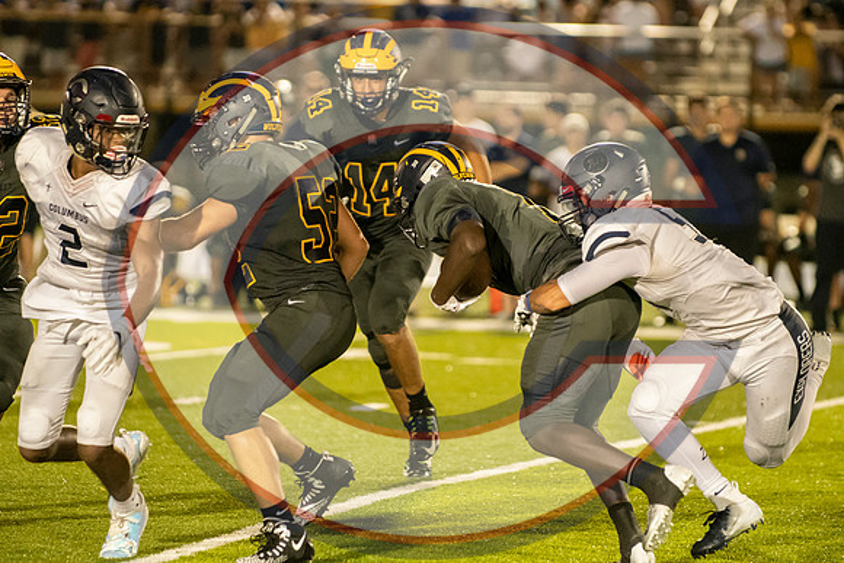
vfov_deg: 4.6
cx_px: 422
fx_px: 7035
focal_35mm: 300
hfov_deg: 6.9
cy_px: 282
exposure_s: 1/1250
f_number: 2.8
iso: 9000
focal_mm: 200
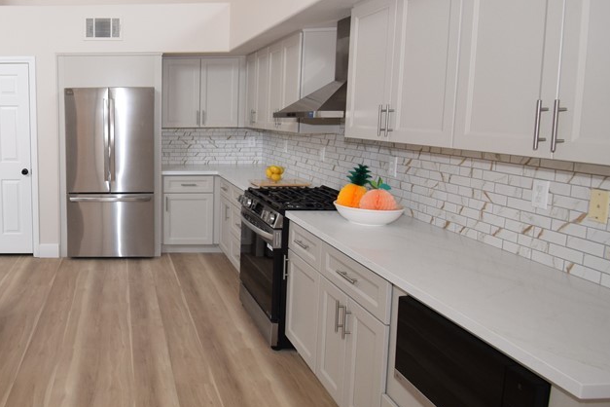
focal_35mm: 26
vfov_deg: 49.3
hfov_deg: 62.1
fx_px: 441
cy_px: 165
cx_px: 102
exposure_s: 1/200
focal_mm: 10
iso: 800
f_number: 5.6
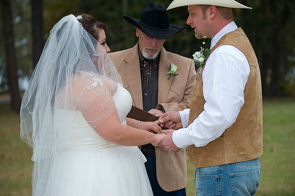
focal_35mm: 116
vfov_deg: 11.8
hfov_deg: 17.7
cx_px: 148
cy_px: 98
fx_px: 950
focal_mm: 116
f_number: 3.5
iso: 800
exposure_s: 1/100
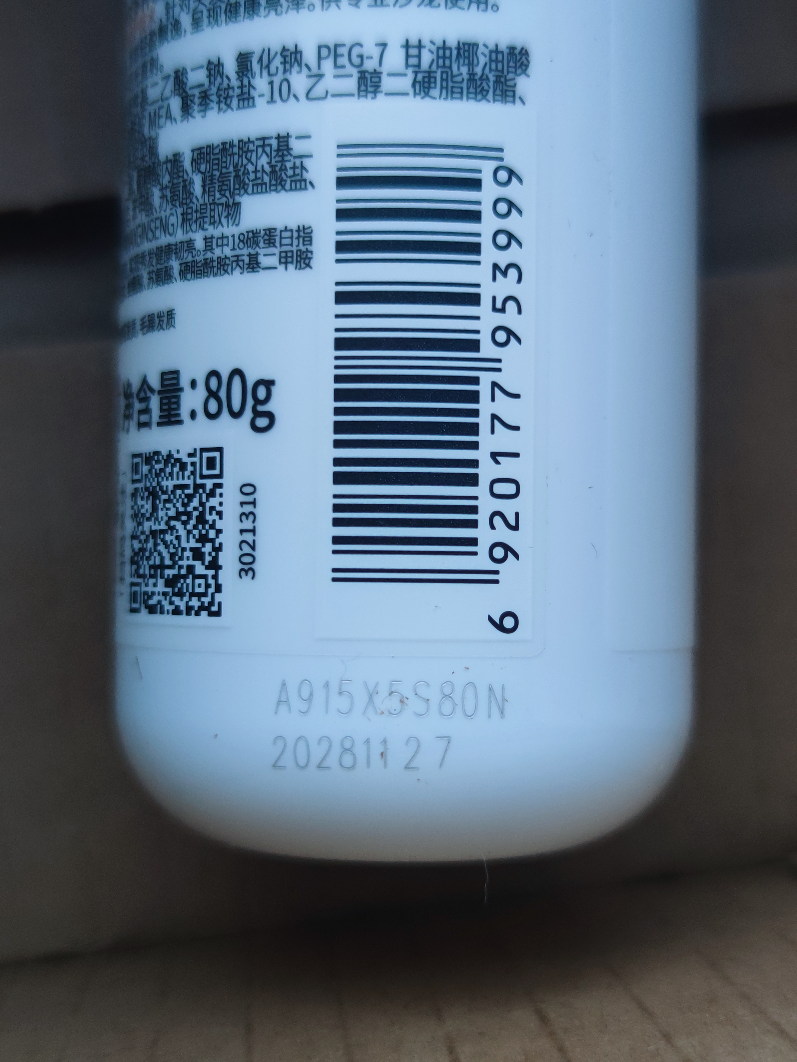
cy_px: 531
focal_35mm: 48
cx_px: 398
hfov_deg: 30.3
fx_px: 1474
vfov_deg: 39.7
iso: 353
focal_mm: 6.72
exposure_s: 1/100
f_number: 1.69
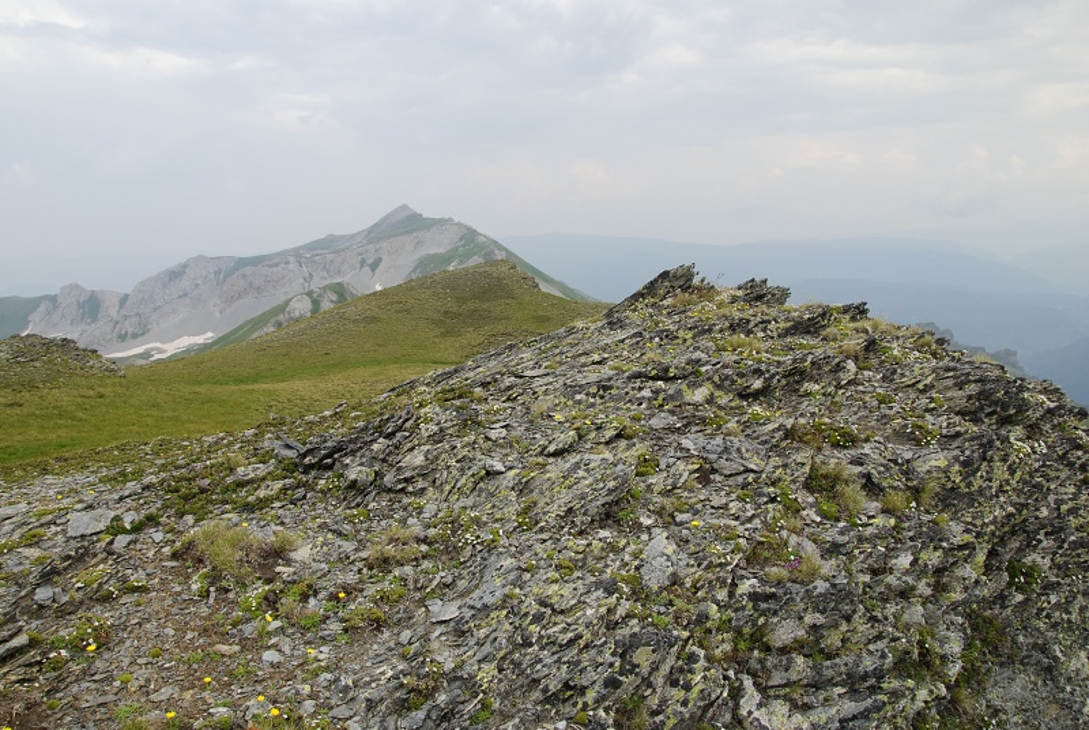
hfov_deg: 67.3
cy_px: 365
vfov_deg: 48.1
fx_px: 818
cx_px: 544
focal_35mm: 27
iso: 100
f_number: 9
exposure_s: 1/80
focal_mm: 18
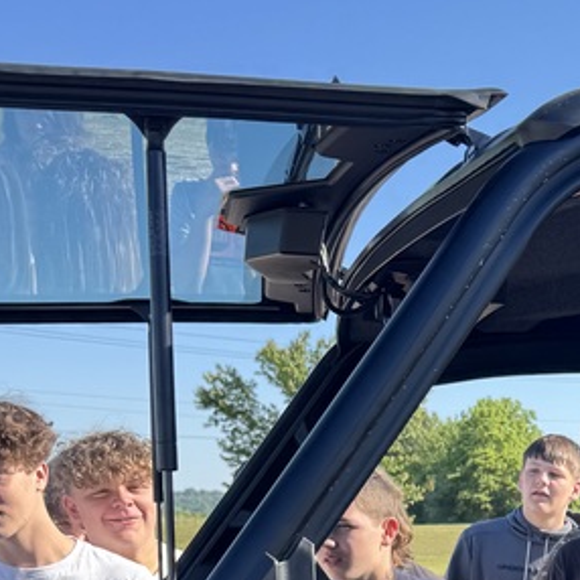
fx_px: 1441
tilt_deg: -8.4
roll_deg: -0.1
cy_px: 692
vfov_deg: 21.2
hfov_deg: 21.4
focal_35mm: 76
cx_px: 661
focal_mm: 6.76
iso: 80
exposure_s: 1/1560
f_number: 1.78
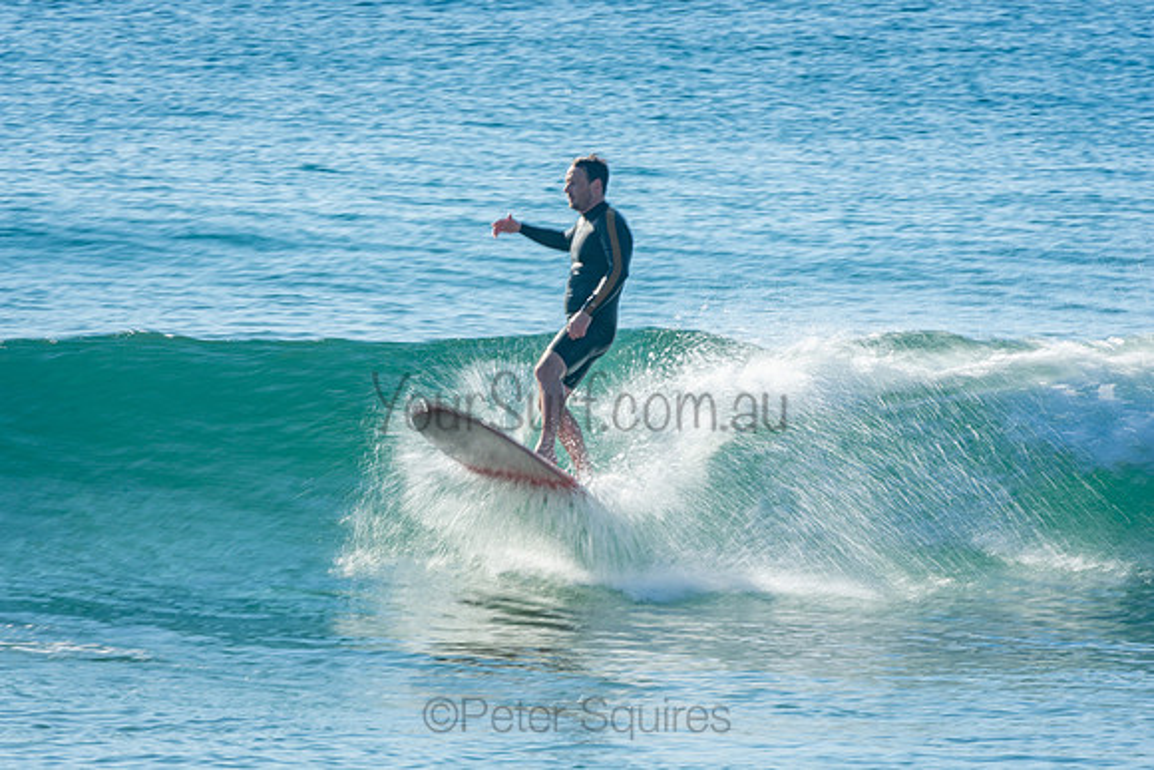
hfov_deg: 3.4
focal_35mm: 600
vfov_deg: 2.3
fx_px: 19237
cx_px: 577
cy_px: 385
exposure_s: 1/30
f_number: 20
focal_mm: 400
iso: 100
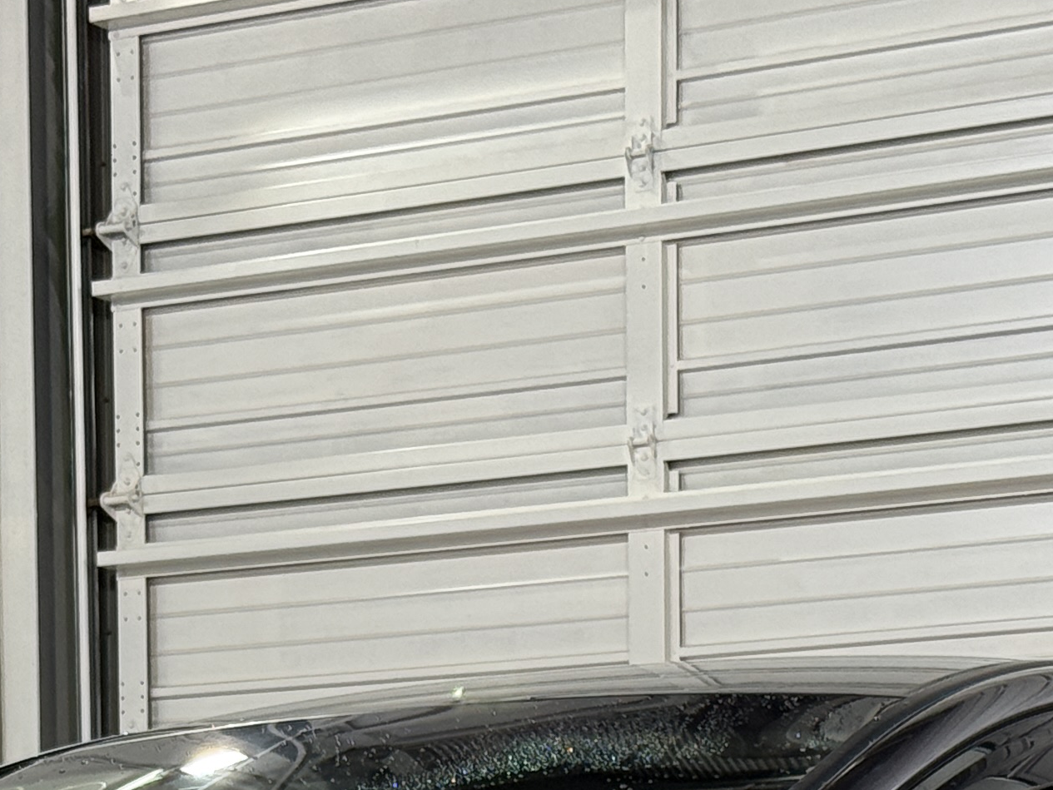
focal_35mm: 153
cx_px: 268
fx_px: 4655
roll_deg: +0.0
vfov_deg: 9.4
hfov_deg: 12.9
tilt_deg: -0.9
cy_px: 1247
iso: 125
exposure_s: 1/60
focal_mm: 6.76
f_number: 1.78
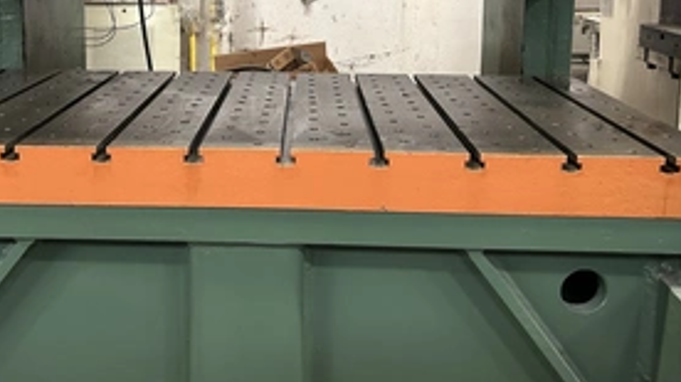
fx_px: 740
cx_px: 274
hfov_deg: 49.1
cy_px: 54
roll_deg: +1.2
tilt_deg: -7.7
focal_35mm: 41
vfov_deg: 28.1
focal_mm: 5.7
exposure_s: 1/40
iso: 400
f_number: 1.5
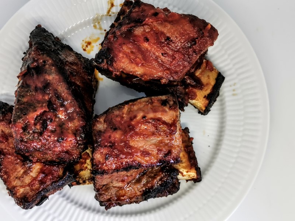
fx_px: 383
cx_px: 148
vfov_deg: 32.2
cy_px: 110
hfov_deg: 42.1
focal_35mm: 45
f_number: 1.6
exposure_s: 1/100
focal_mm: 5.56
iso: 80
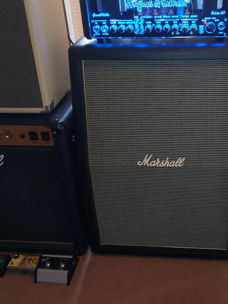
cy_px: 122
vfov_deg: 49.8
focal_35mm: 37
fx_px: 325
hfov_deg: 38.1
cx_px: 157
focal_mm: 3.92
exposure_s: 1/30
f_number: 1.7
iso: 200
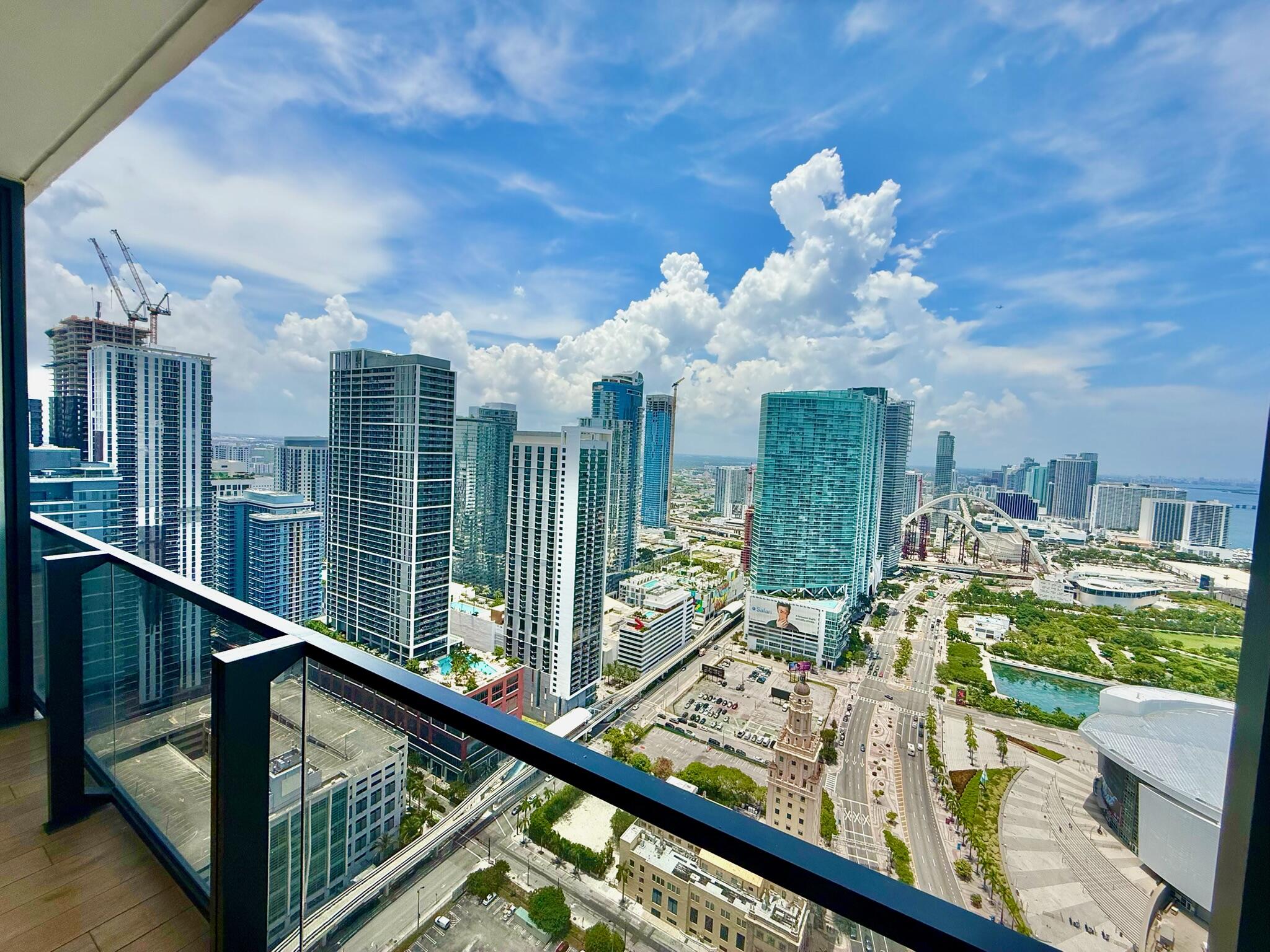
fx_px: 514
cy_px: 476
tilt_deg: -2.7
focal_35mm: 14
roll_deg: -3.2
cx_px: 635
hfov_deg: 102.1
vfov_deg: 85.7
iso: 50
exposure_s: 1/3289
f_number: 2.2
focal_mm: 2.22
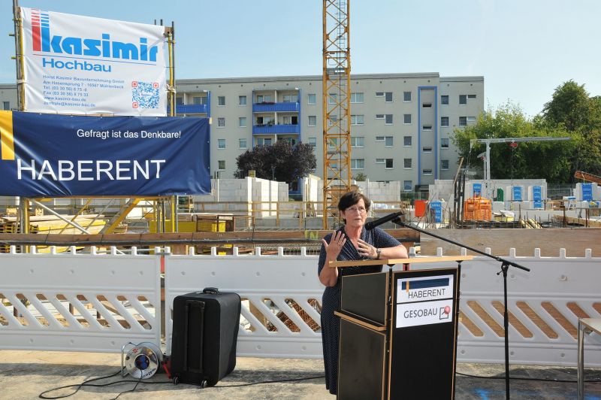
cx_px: 300
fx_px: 550
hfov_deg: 57.3
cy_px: 200
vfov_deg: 39.9
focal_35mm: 33
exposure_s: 1/250
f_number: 11
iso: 200
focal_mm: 22
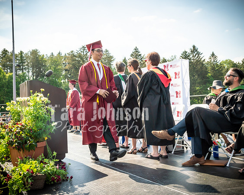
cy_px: 98
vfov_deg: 39.9
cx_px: 122
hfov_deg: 48.8
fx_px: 269
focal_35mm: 37
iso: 200
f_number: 7.1
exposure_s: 1/800
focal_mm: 22
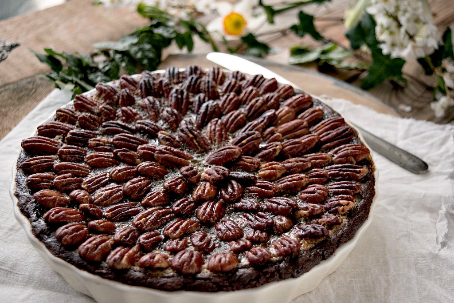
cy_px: 152
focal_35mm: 51
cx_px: 227
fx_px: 643
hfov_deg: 38.9
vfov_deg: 26.5
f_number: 4.5
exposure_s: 1/125
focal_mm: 34
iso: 200
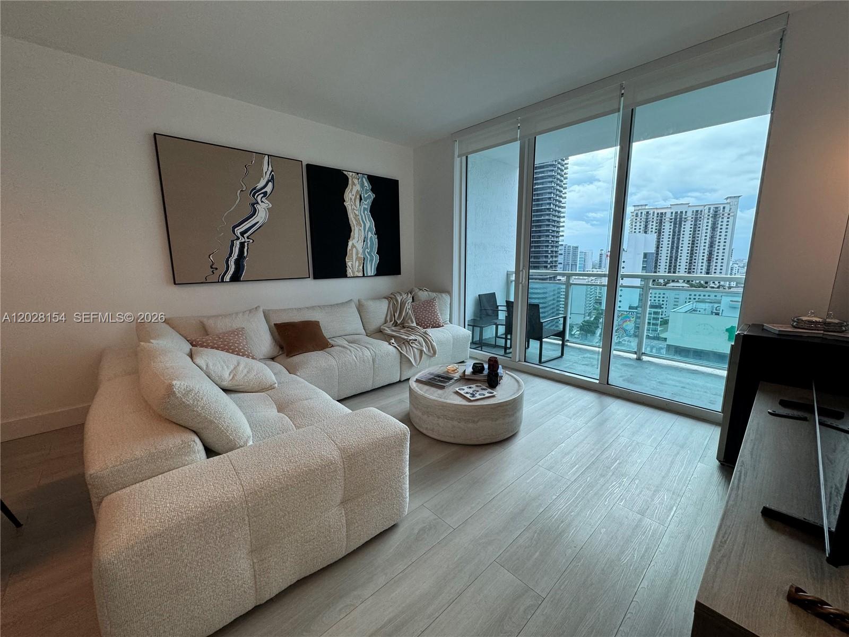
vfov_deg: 85.7
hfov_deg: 102.1
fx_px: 343
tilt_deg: -10.1
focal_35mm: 14
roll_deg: +0.6
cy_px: 318
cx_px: 424
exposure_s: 1/120
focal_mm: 2.22
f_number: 2.2
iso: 160
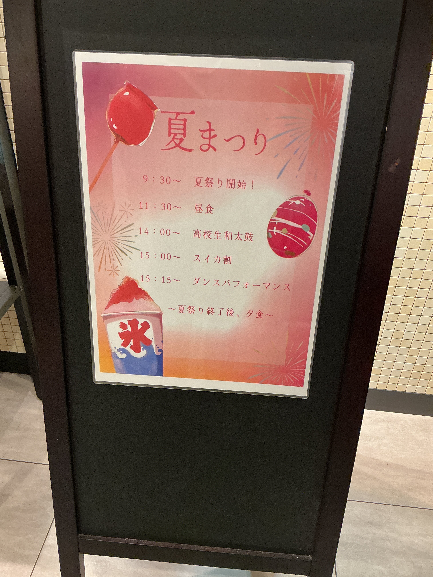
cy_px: 288
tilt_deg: -34.5
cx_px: 216
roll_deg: -1.2
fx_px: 484
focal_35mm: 29
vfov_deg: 61.7
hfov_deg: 48.2
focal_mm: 3
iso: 160
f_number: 1.8
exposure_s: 1/60
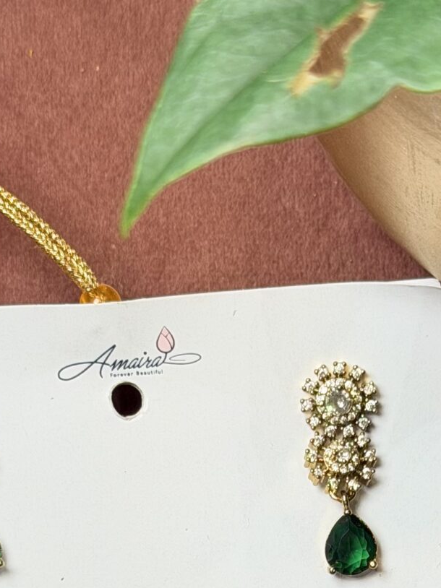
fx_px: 2566
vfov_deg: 12.7
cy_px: 763
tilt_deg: -78.1
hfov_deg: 9.8
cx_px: 279
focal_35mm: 151
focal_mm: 6.76
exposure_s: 1/120
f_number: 1.78
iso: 64
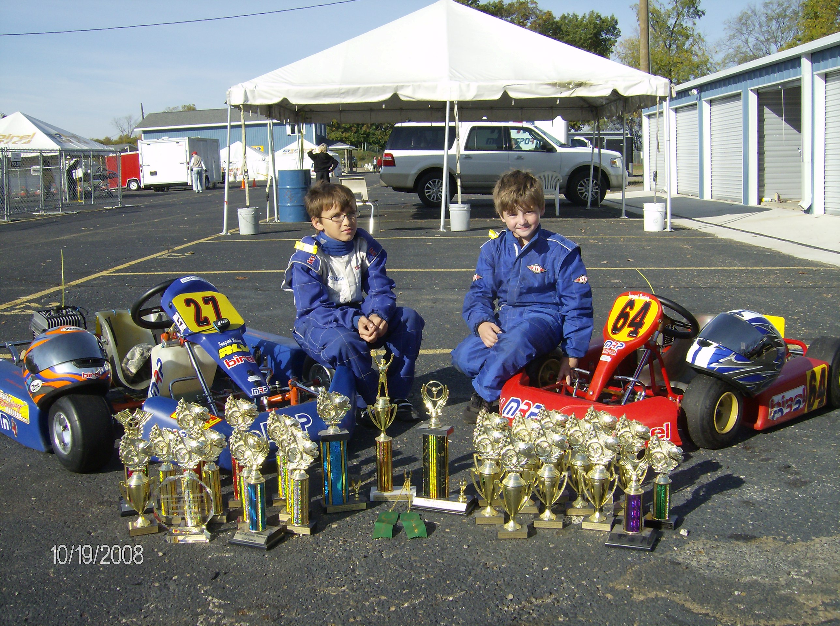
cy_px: 313
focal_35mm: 36
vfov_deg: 39.5
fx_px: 872
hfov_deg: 51.5
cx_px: 420
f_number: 4.7
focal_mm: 6
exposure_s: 1/671
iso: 100
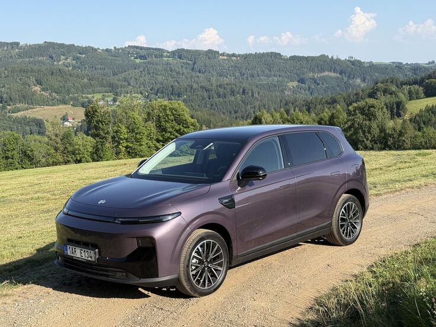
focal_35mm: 48
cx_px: 218
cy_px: 164
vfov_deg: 30.3
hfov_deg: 39.7
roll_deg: +1.1
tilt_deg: -8.3
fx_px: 605
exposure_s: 1/2577
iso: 100
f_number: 1.78
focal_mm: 6.76
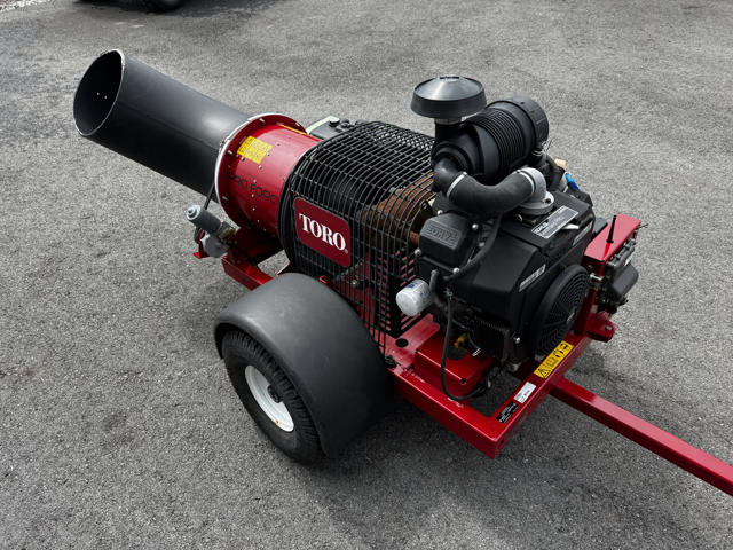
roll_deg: +2.1
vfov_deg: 56.8
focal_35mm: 24
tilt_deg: -42.7
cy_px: 275
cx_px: 366
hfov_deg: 71.6
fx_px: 508
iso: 80
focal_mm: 6.76
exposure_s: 1/1678
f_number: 1.78
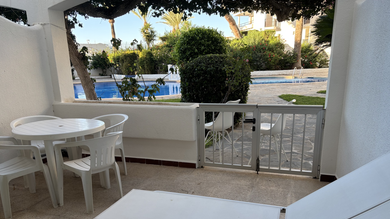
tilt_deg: -16.6
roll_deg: +1.3
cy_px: 148
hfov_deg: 66.1
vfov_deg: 39.7
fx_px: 300
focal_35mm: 29
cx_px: 193
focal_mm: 5.96
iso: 40
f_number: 1.6
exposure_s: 1/210
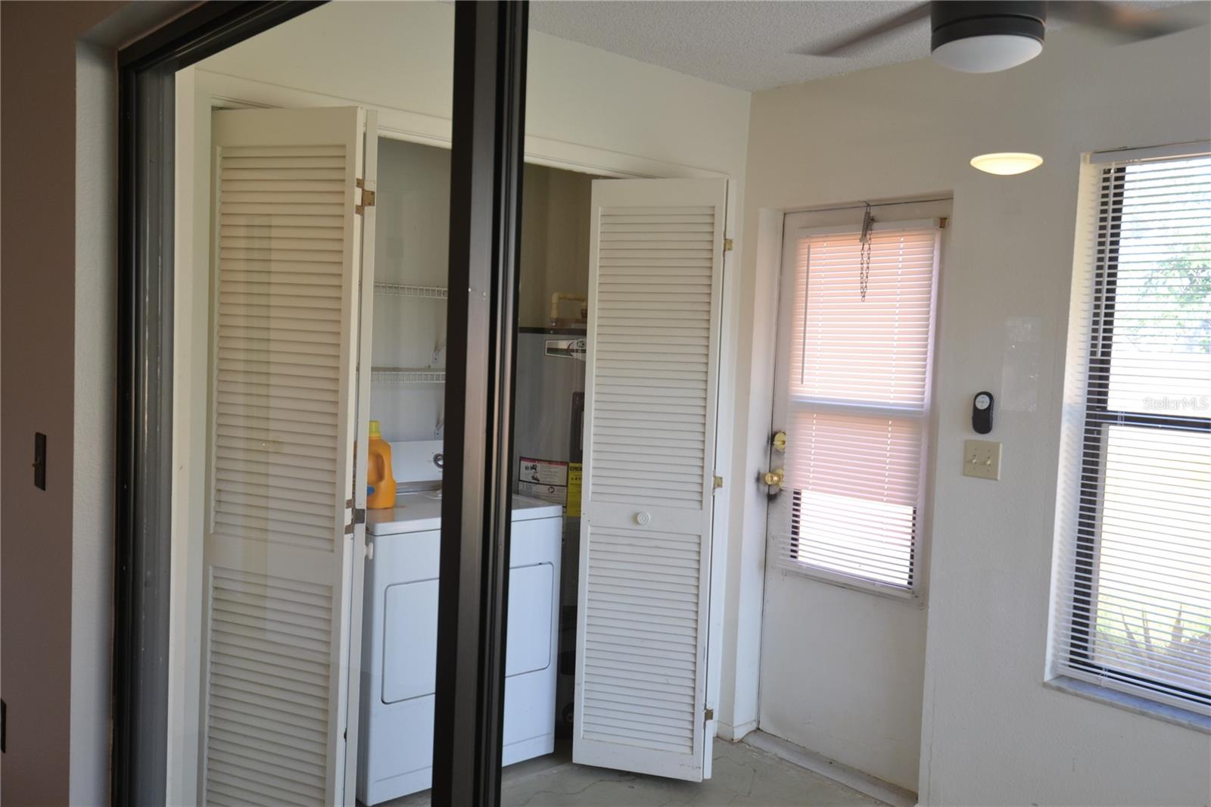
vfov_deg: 43.6
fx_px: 1009
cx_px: 606
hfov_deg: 61.9
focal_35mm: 30
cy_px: 404
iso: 400
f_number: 4.5
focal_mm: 20
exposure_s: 1/60
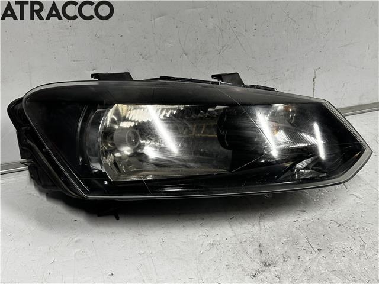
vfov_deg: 30.3
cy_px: 142
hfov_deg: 39.7
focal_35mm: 48
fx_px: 526
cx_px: 190
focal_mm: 6.86
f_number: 1.78
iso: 100
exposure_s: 1/50
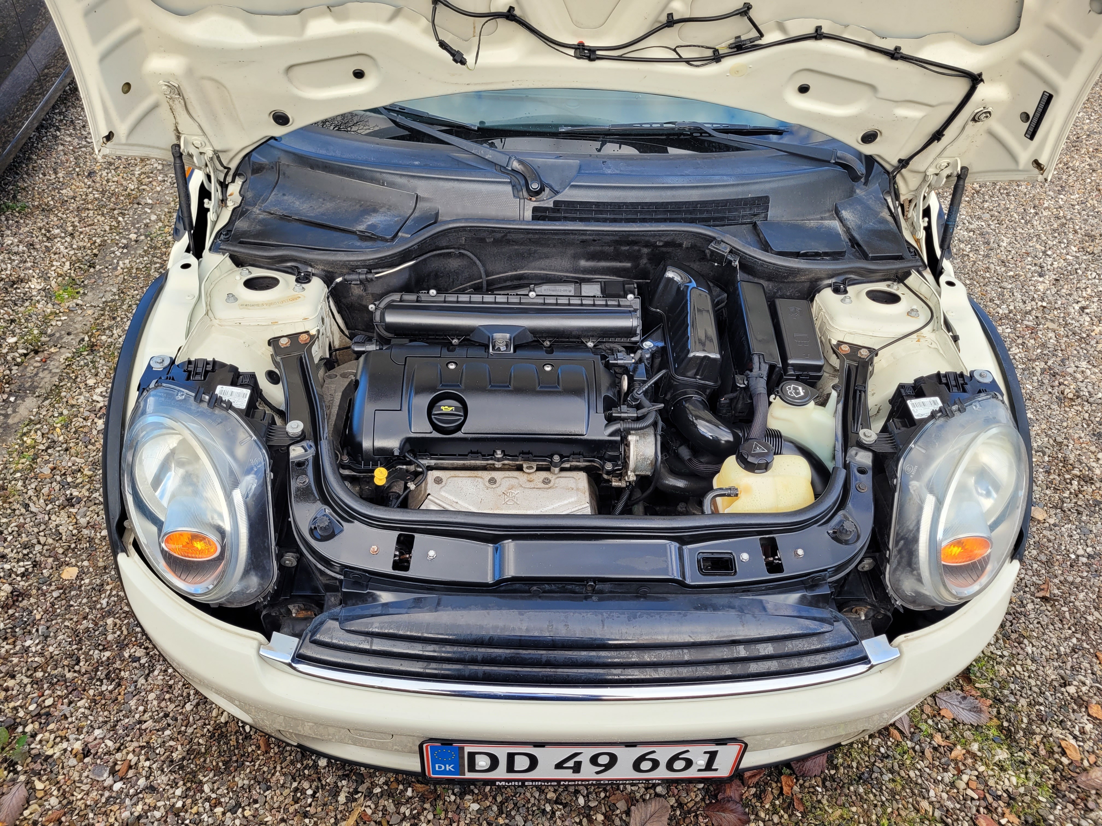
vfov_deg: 53.1
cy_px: 413
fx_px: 828
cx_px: 551
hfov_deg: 67.3
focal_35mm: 26
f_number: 1.8
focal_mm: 5.4
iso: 40
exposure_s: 1/217
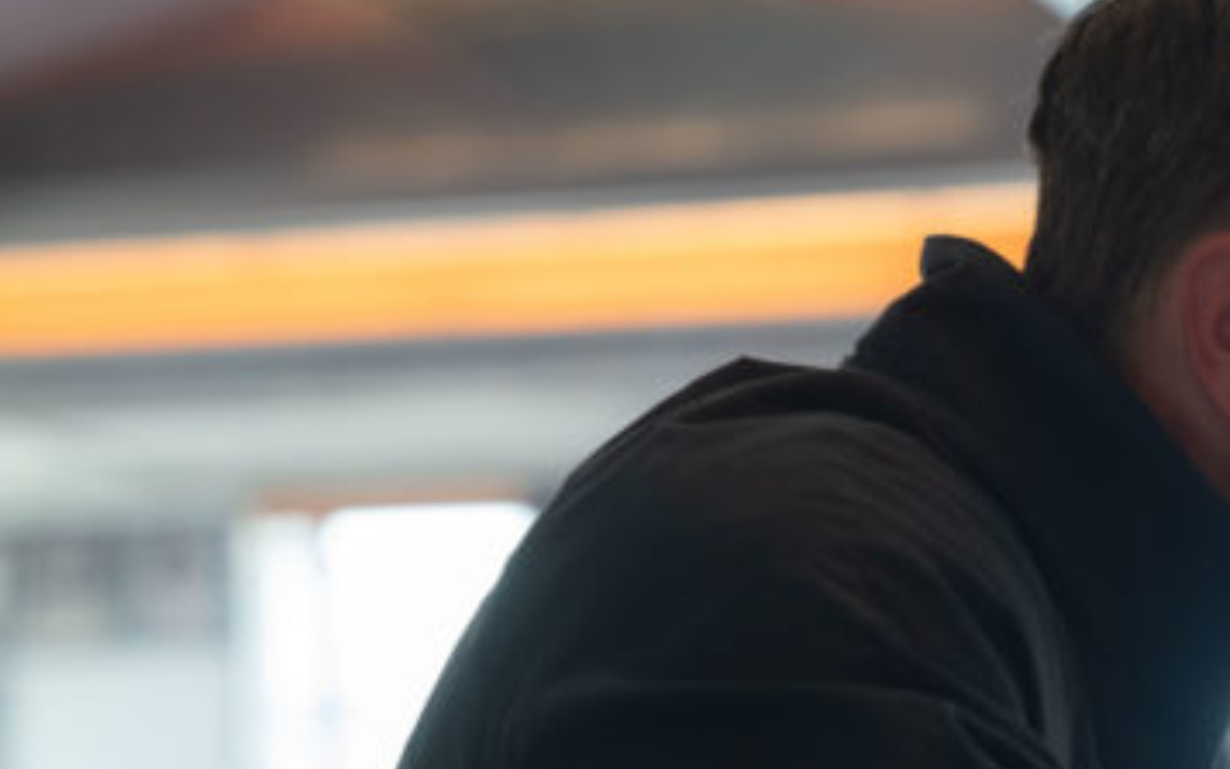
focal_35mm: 161
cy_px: 541
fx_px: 5396
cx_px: 968
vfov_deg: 8.1
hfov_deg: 12.9
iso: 800
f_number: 4
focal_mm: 94
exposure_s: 1/125
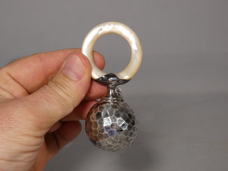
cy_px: 86
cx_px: 114
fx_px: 362
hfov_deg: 34.9
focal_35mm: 55
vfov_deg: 26.6
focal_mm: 9.9
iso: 125
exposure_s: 1/80
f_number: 4
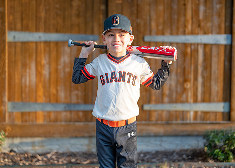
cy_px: 73
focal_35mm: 60
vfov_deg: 23.5
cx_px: 116
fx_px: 403
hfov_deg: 32.5
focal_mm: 50
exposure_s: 1/640
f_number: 1.2
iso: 100
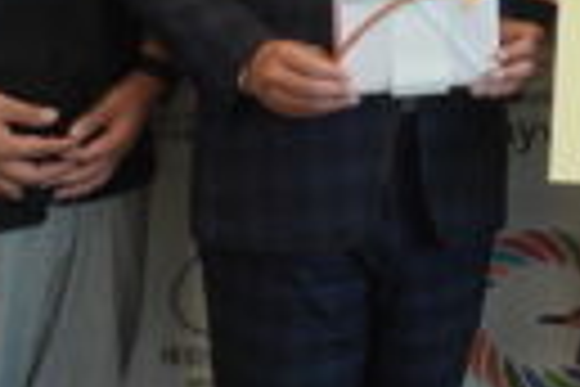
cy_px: -295
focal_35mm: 144
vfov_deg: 9.1
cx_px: 652
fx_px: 2320
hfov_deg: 13.9
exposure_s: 1/80
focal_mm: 11.21
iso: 125
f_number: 2.8
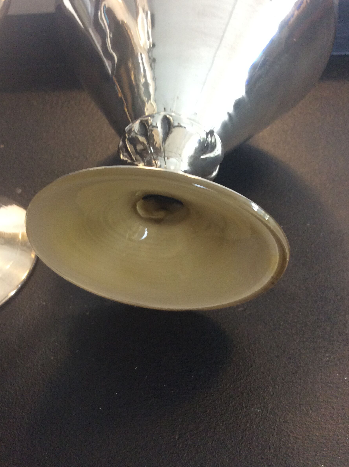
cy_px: 252
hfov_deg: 40.6
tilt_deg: -48.9
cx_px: 162
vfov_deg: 52.6
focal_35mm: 35
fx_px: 472
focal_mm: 3.3
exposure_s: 1/25
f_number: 2.4
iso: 125
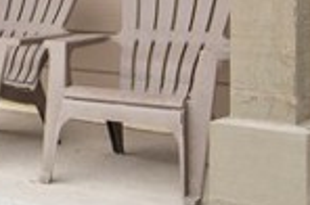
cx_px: -98
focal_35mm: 97
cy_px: -12
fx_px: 833
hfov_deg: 19.4
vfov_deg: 13.8
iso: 200
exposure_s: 1/250
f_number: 4.5
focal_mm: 14
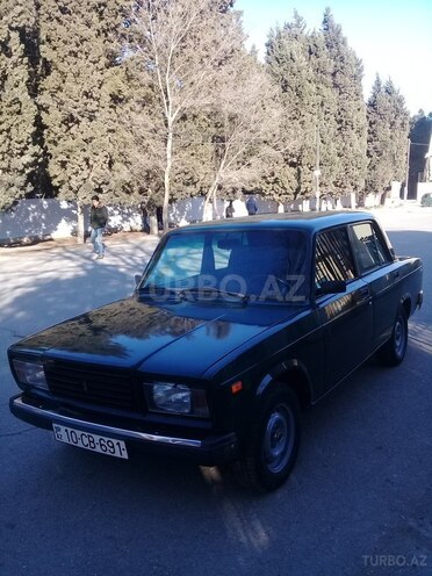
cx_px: 216
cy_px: 288
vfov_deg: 58.4
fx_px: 516
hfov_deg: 45.4
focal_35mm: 31
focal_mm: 3.3
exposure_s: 1/173
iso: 50
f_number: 2.2
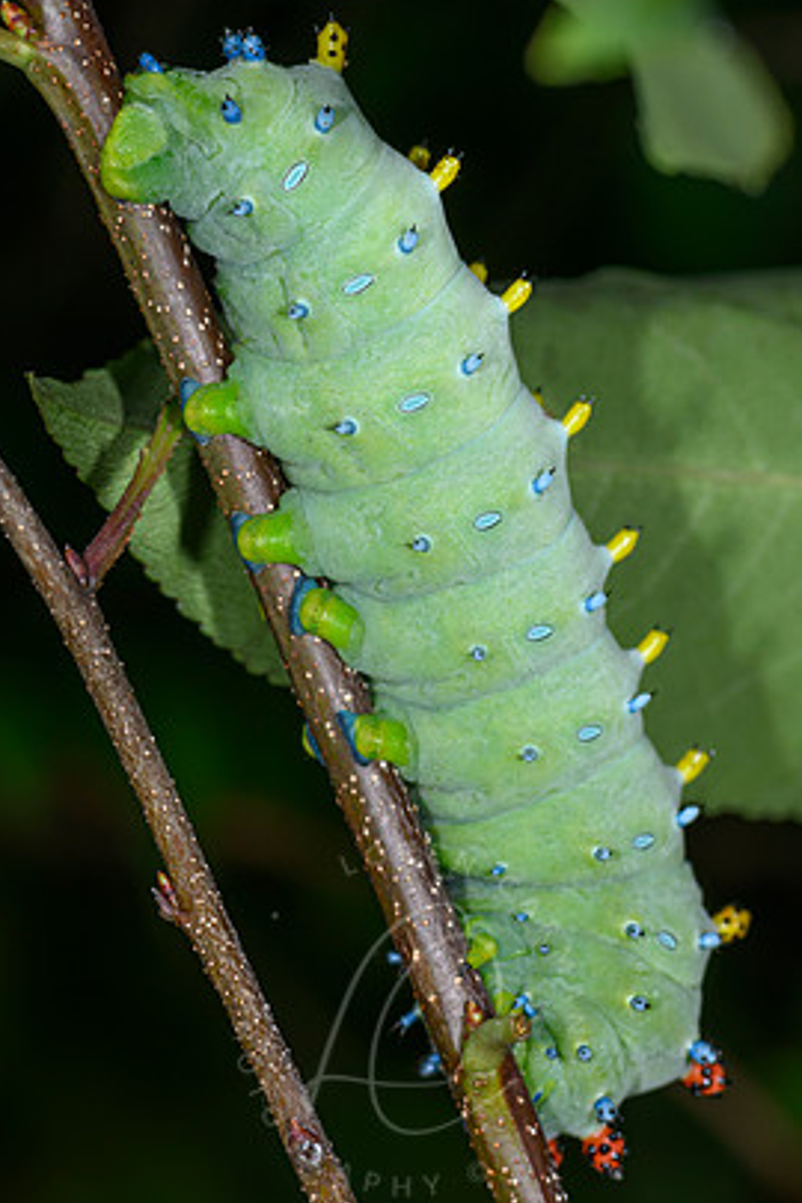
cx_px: 451
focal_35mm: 175
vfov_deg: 11.7
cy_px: 648
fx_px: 5847
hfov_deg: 7.8
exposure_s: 1/250
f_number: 13
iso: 64
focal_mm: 105
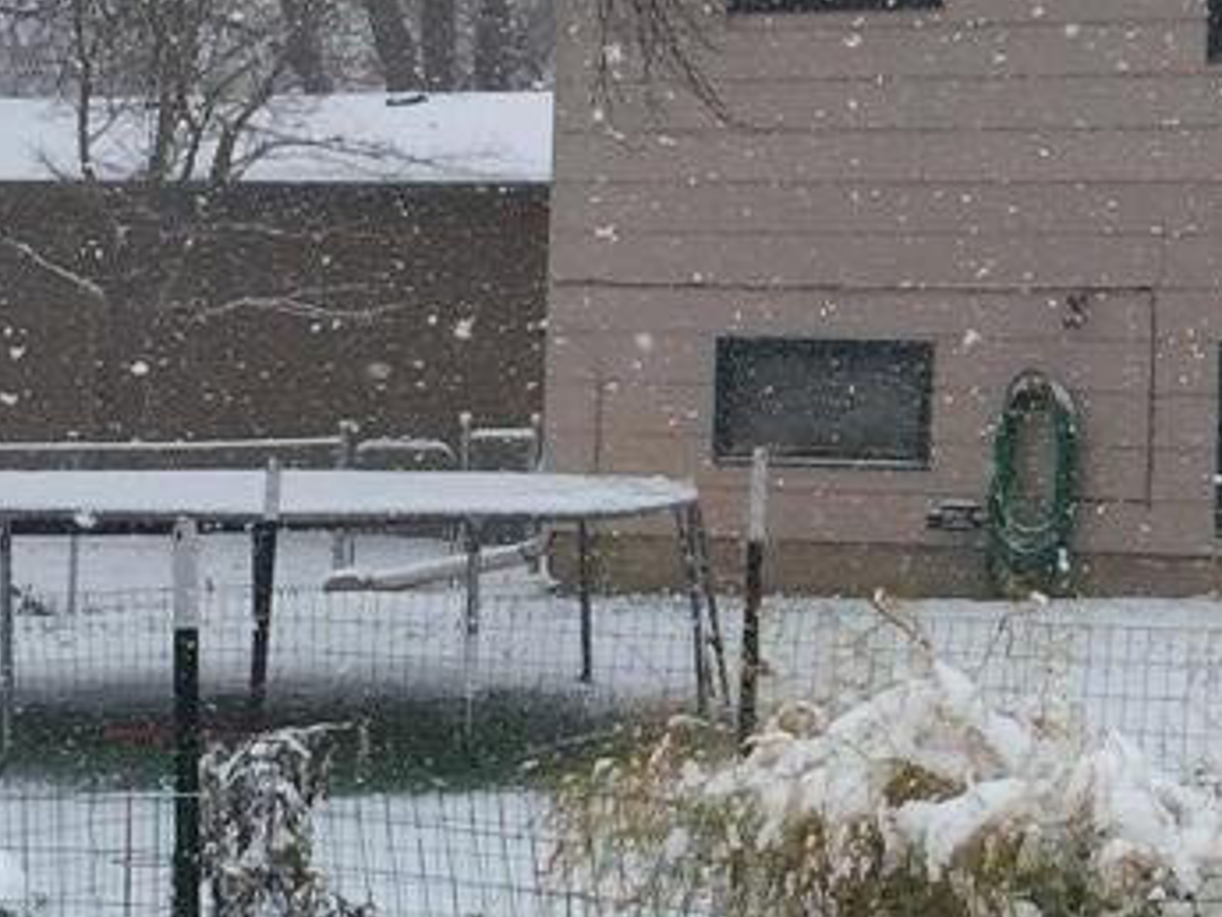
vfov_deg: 10.8
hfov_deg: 14.1
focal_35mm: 137
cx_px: 1293
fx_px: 4838
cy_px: 542
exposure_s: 1/1522
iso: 32
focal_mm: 4.15
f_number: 2.2
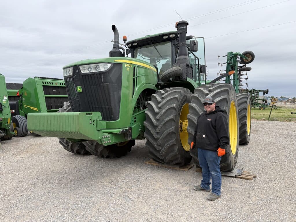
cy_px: 111
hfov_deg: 71.6
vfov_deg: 56.8
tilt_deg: -1.5
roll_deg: +0.6
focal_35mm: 24
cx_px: 148
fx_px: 205
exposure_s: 1/3759
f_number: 1.78
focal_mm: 6.76
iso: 80
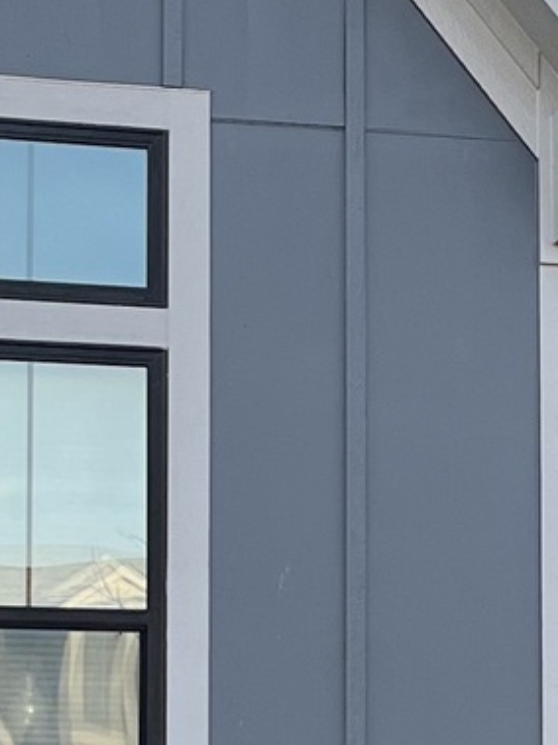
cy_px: 696
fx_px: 3398
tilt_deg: +4.3
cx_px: 574
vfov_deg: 12.4
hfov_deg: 9.3
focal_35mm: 158
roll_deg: +0.4
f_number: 1.6
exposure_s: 1/550
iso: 50
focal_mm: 5.1
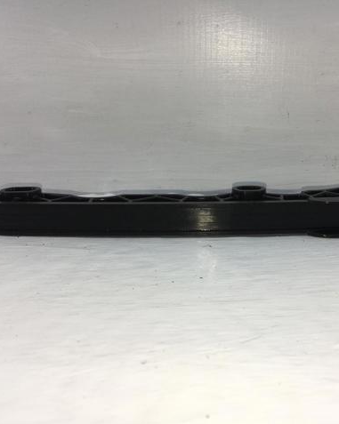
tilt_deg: -15.7
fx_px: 477
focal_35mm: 38
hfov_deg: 38.8
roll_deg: +0.0
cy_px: 212
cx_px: 218
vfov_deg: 48.0
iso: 25
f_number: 2.2
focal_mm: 4.15
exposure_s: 1/452
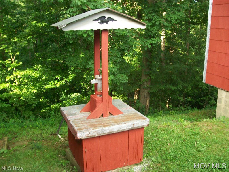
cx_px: 114
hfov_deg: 51.4
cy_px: 86
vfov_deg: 39.7
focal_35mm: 36
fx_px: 238
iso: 91
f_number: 2.7
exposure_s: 1/60
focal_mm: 6
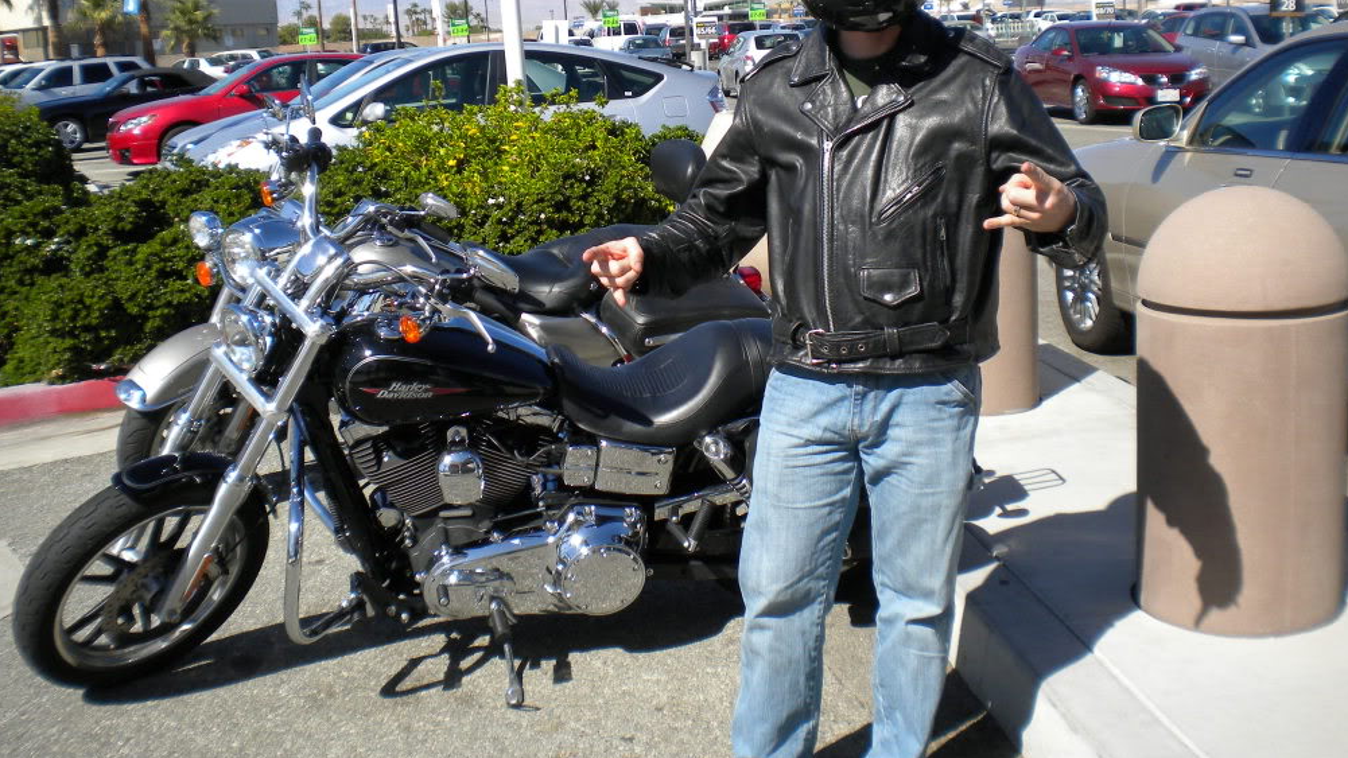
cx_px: 687
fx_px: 1394
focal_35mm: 39
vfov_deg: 30.3
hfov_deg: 51.6
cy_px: 279
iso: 80
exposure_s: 1/678
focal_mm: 6.3
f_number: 4.6
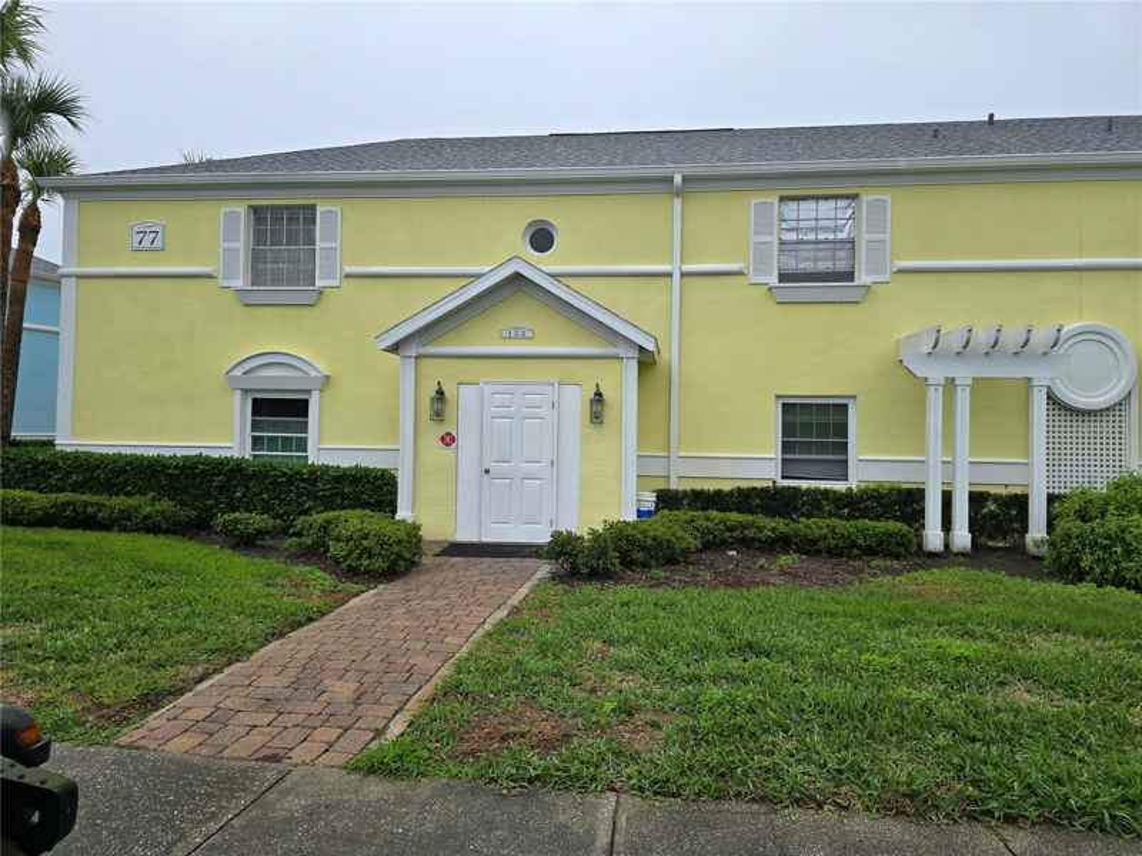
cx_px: 571
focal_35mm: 23
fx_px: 759
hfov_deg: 73.9
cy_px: 428
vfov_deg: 58.9
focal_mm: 6.3
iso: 12
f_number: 1.7
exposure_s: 1/315
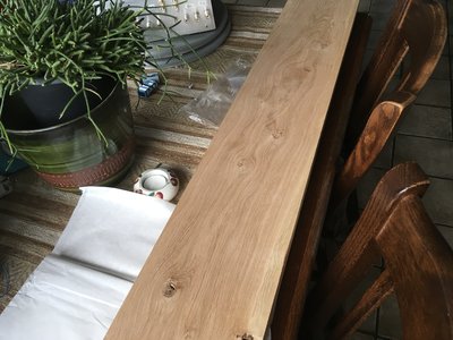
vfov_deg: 48.2
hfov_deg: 61.7
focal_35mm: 29
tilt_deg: -45.8
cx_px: 226
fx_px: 380
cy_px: 170
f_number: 2.2
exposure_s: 1/33
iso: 40
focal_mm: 4.15
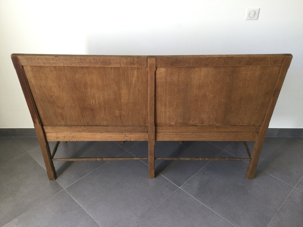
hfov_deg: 58.4
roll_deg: -0.5
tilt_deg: -32.5
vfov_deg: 45.4
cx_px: 152
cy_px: 114
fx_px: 271
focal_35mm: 31
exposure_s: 1/33
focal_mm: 3.3
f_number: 2.4
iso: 50
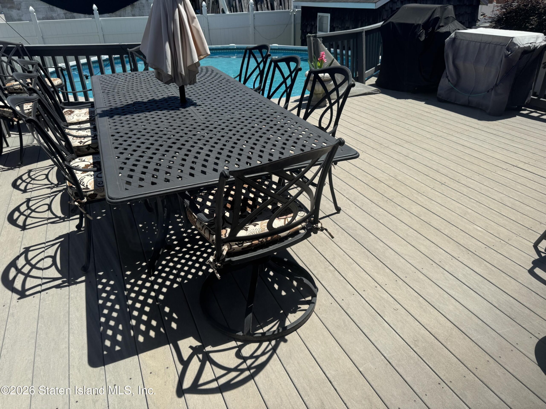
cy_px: 204
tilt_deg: -29.5
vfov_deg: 56.8
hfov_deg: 71.6
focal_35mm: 24
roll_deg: +1.9
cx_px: 273
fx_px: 379
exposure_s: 1/4310
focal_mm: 6.76
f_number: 1.78
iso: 80
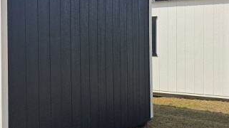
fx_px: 303
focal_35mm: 50
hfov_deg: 37.8
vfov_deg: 23.7
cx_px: 12
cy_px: 36
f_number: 1.7
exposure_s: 1/7944
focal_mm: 6.3
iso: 50
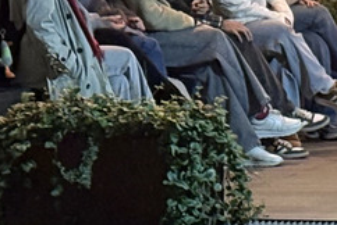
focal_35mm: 357
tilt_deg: +1.0
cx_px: 394
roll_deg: +1.6
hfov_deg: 5.7
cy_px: -281
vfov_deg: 3.8
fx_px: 3346
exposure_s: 1/25
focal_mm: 5.96
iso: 250
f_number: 1.6
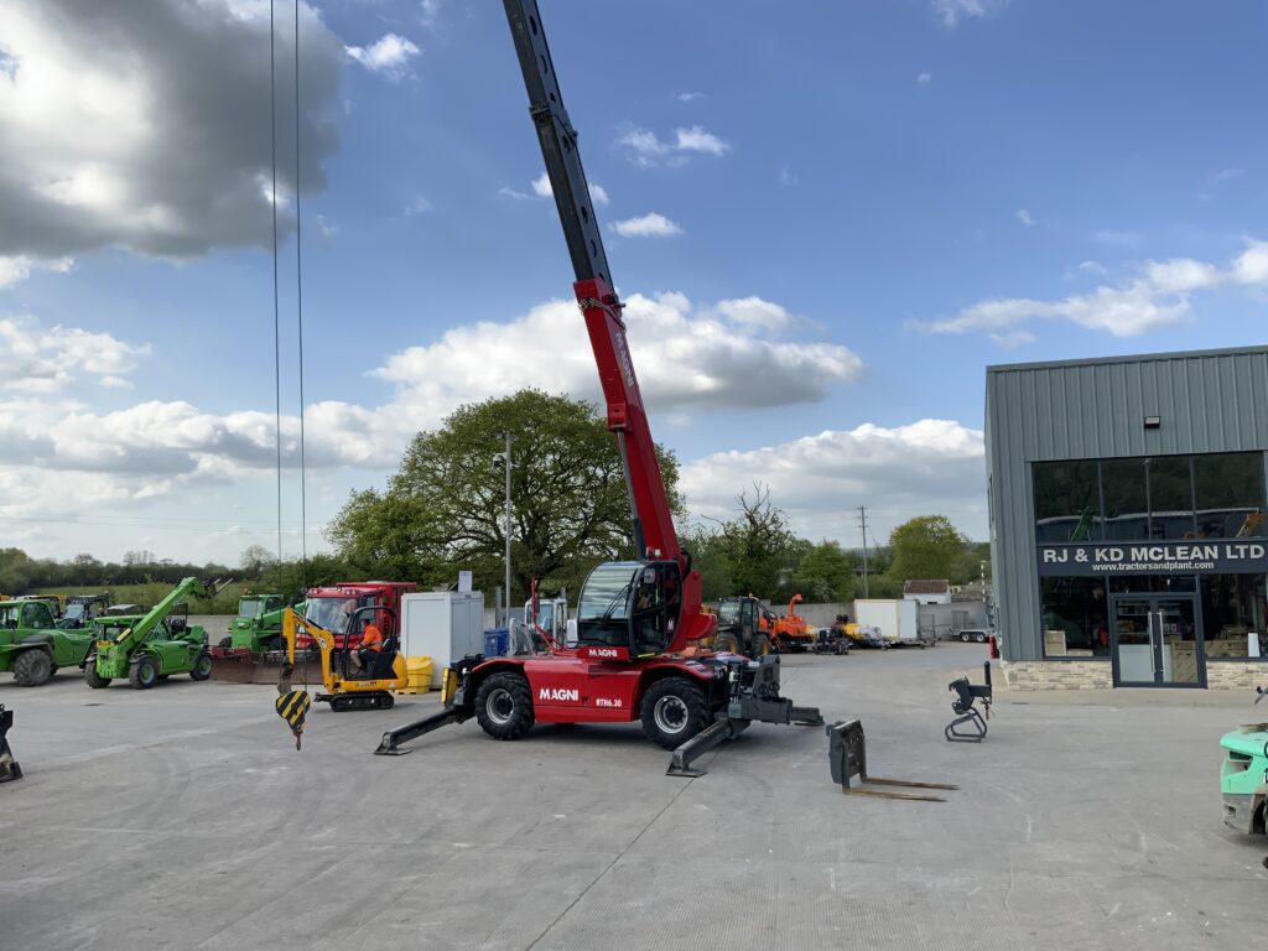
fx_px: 1062
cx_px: 634
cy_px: 476
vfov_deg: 48.2
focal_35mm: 29
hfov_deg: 61.7
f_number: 1.8
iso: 16
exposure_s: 1/562
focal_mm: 3
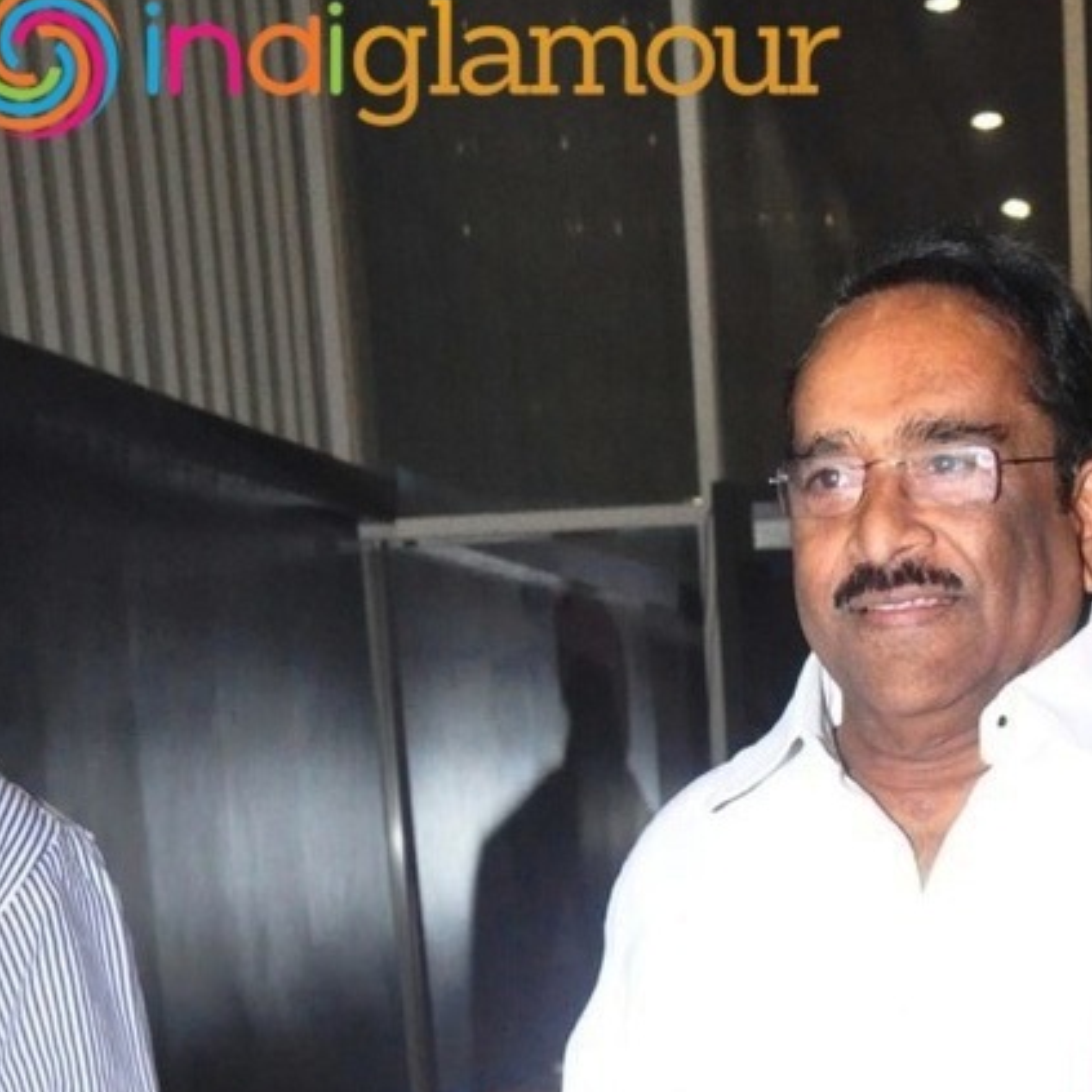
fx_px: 3105
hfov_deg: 19.6
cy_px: 1518
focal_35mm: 87
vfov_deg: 18.2
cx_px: 976
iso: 3200
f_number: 5
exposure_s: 1/125
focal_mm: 24
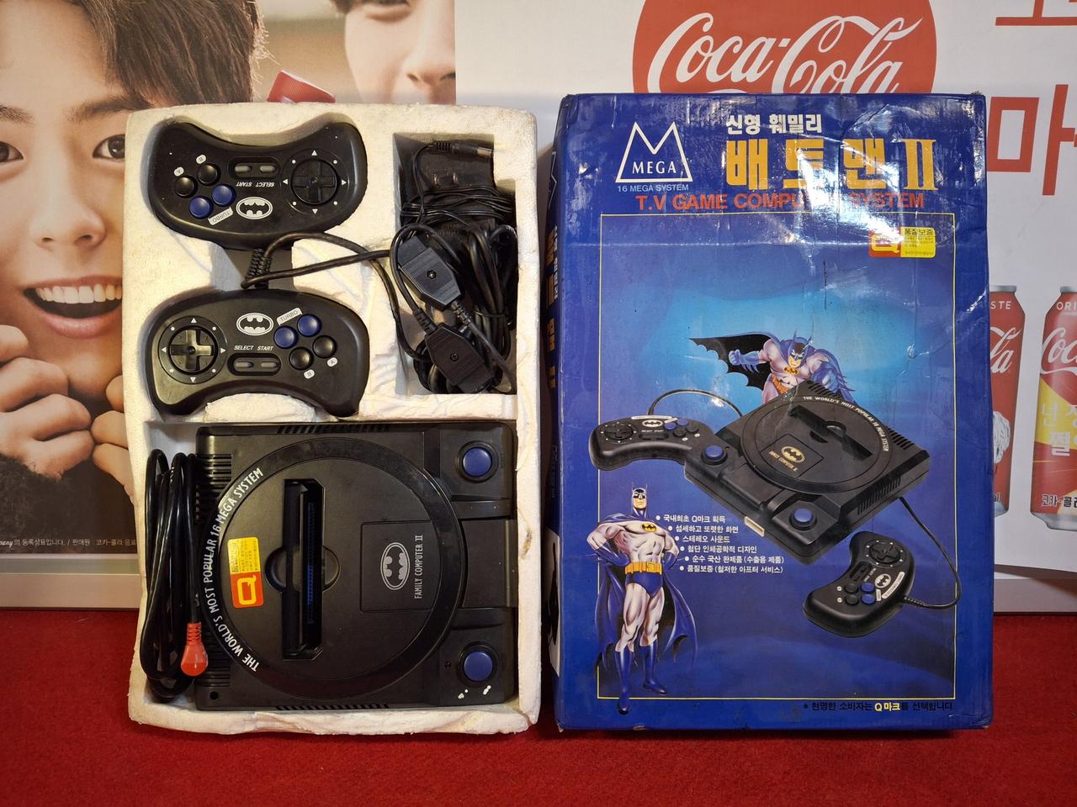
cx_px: 538
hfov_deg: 69.4
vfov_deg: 54.9
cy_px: 404
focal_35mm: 25
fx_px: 778
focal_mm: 4.69
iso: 250
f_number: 1.8
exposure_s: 1/60
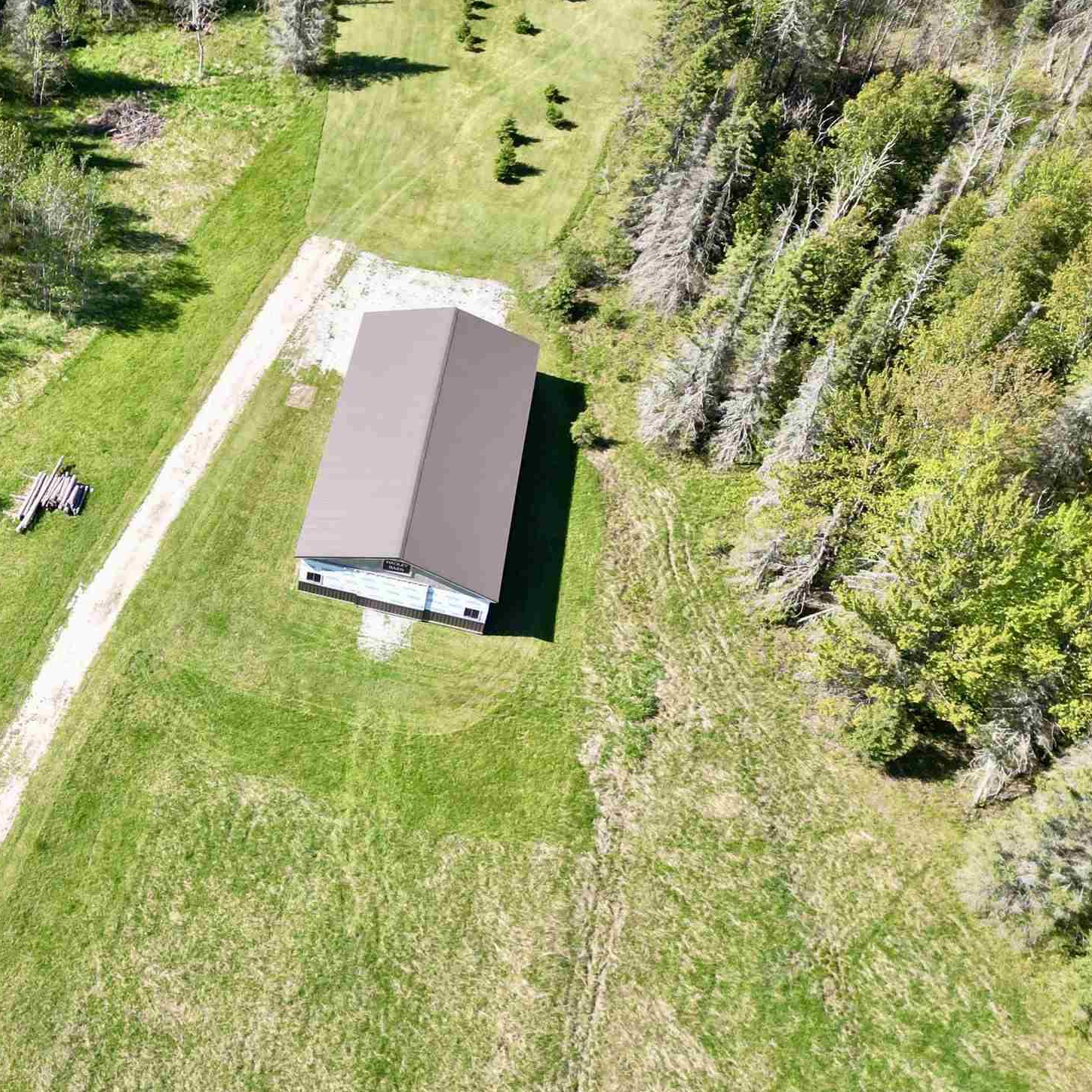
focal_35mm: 45
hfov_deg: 35.3
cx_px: 100
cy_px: 395
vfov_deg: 37.3
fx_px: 1606
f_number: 1.7
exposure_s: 1/1000
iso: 110
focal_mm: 6.72
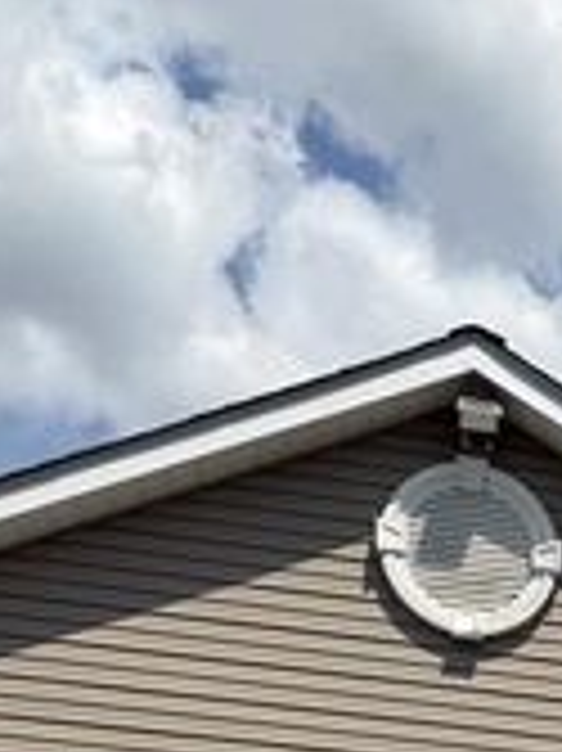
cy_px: 1349
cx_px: 953
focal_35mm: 96
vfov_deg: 16.9
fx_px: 2081
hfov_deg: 14.0
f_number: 1.78
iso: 80
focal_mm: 6.76
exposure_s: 1/7353
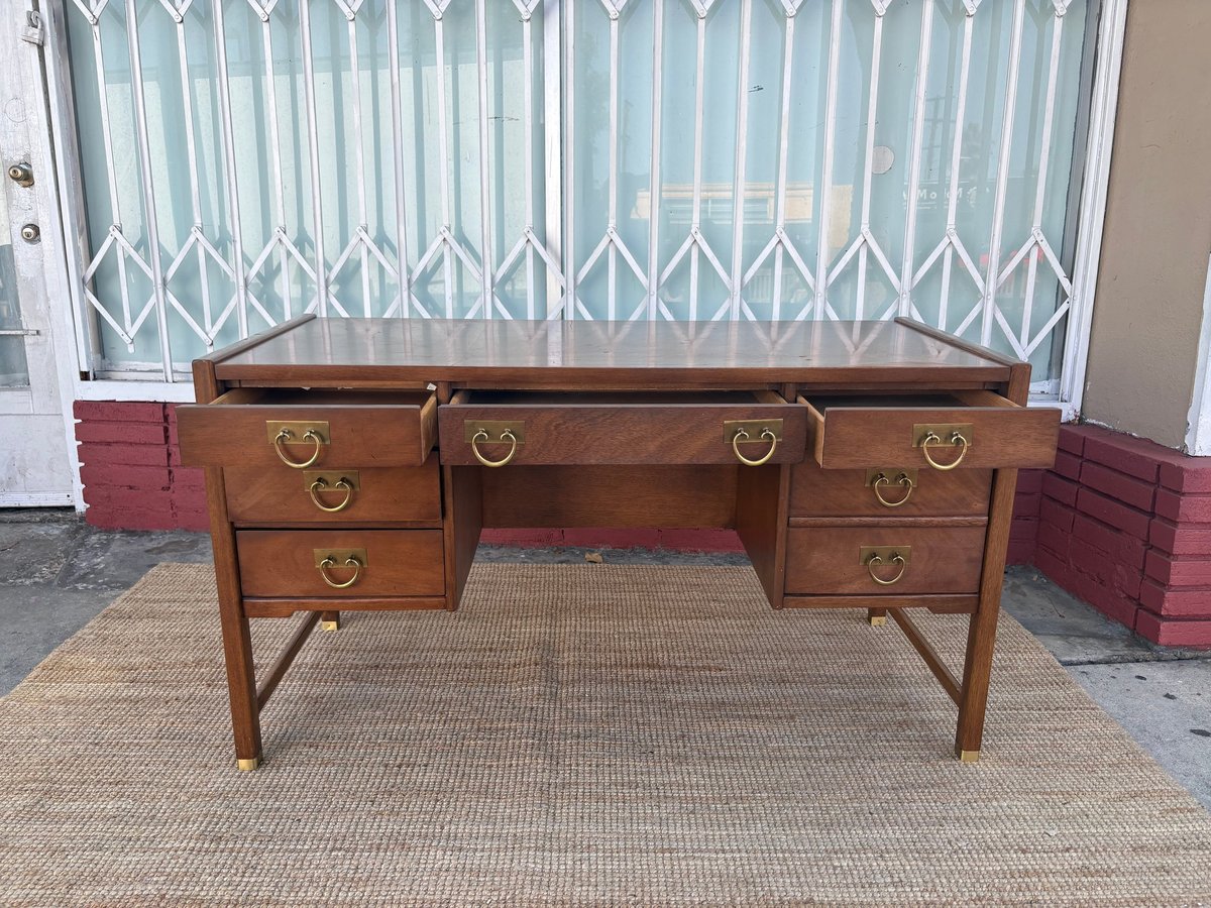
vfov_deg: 53.1
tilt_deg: -11.7
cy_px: 454
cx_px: 606
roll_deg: -0.7
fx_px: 910
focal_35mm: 26
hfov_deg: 67.3
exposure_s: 1/548
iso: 50
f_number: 1.6
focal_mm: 5.96
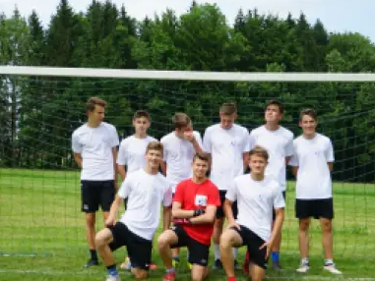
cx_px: 183
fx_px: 704
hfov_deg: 29.8
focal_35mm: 65
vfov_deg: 22.6
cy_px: 143
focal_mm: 43
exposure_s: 1/100
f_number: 9
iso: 100
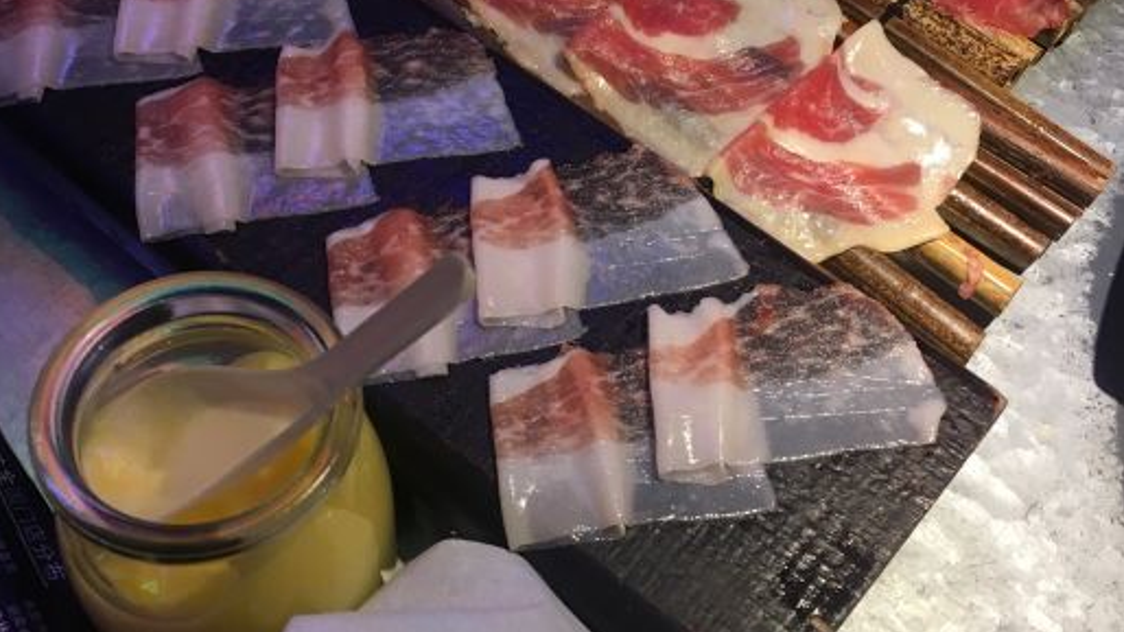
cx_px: 552
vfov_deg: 27.7
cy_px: 295
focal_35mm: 43
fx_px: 1281
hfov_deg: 47.4
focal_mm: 4.15
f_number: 2.2
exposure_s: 1/33
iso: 40
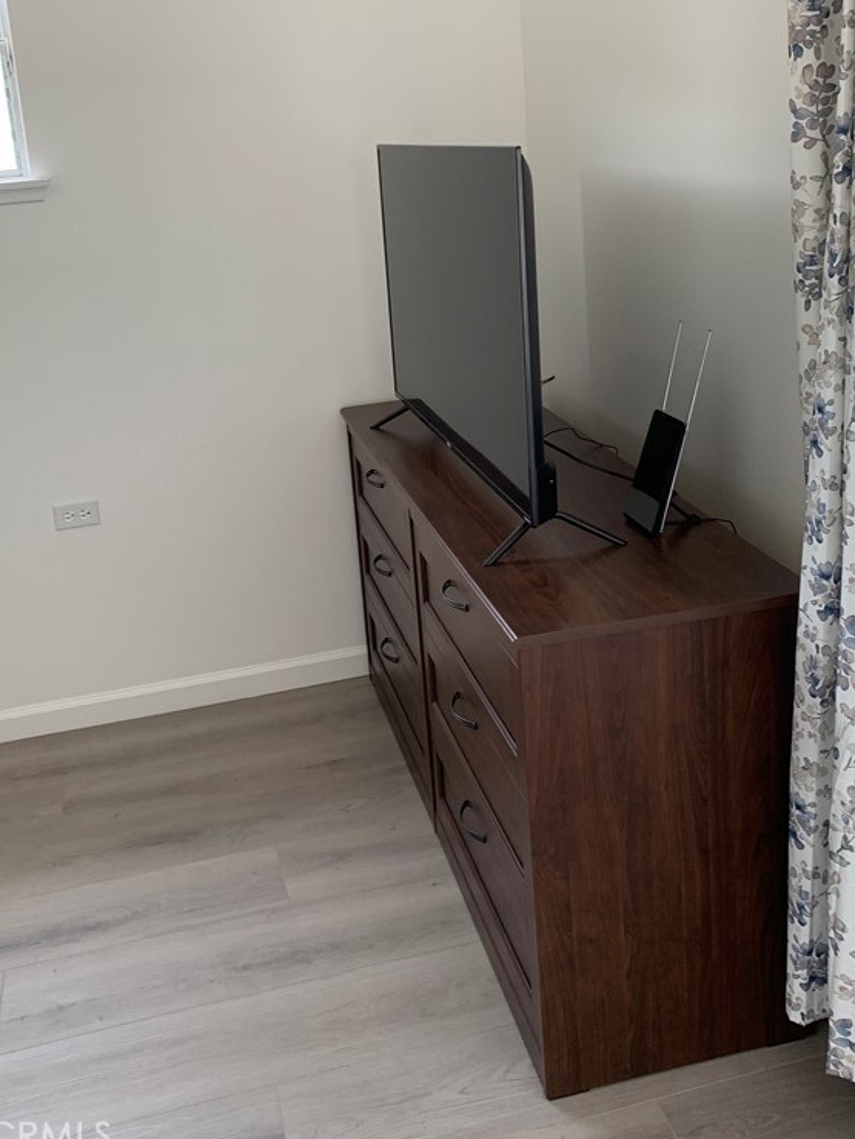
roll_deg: +5.8
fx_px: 1186
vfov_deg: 50.3
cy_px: 369
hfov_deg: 39.7
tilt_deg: -9.9
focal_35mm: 36
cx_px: 419
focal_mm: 4.25
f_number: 1.8
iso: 80
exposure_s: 1/120
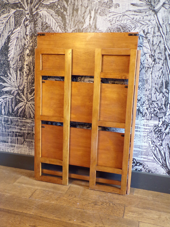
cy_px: 114
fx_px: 210
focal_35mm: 32
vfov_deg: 56.8
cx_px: 85
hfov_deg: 44.2
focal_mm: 5.8
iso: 308
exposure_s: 1/17
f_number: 3.2
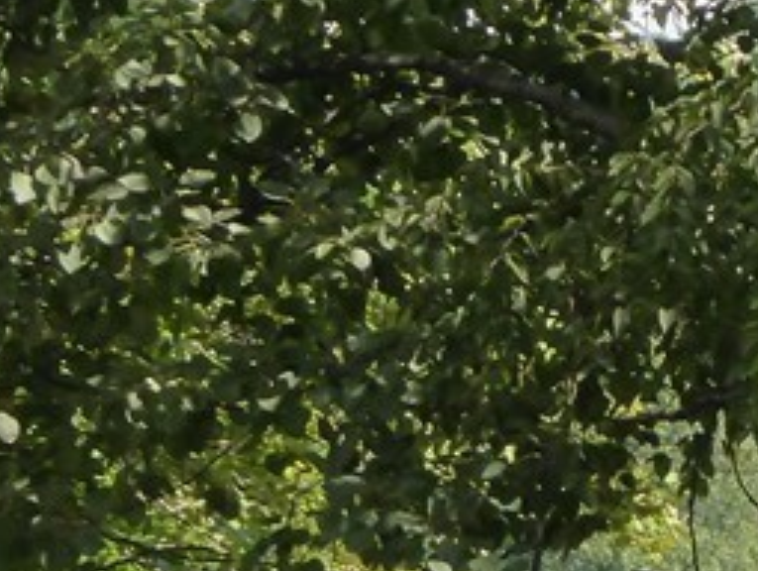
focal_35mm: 826
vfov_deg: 1.8
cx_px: 675
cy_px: 972
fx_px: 18113
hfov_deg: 2.4
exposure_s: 1/160
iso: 160
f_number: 5.6
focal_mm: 33.2
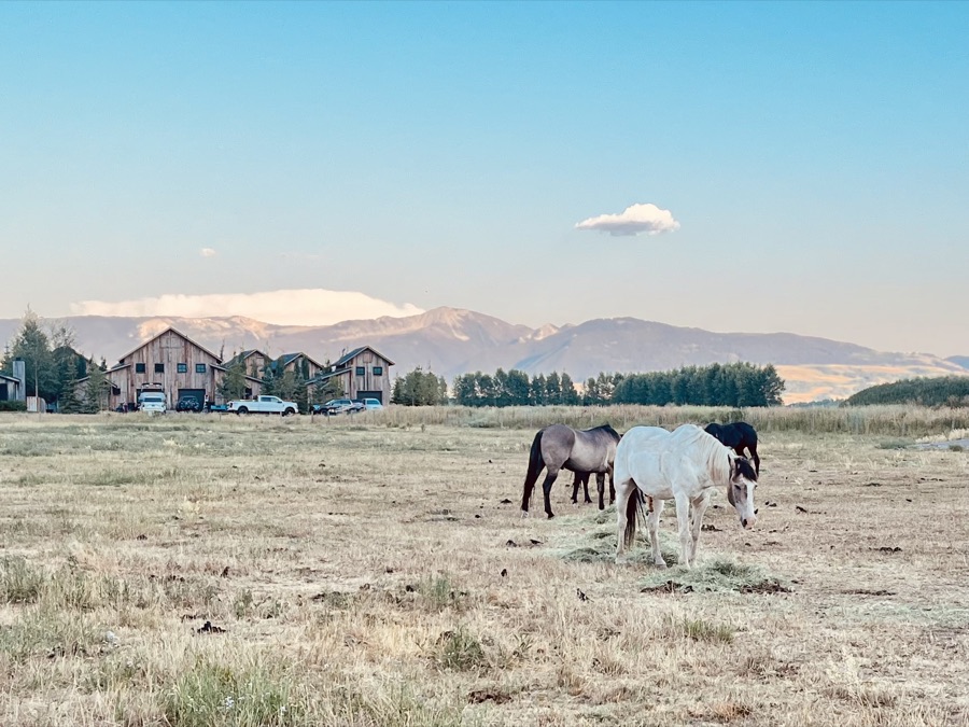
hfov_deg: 67.3
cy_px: 364
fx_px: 728
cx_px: 484
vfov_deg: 53.1
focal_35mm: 26
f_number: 1.6
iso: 50
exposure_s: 1/493
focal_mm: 5.1
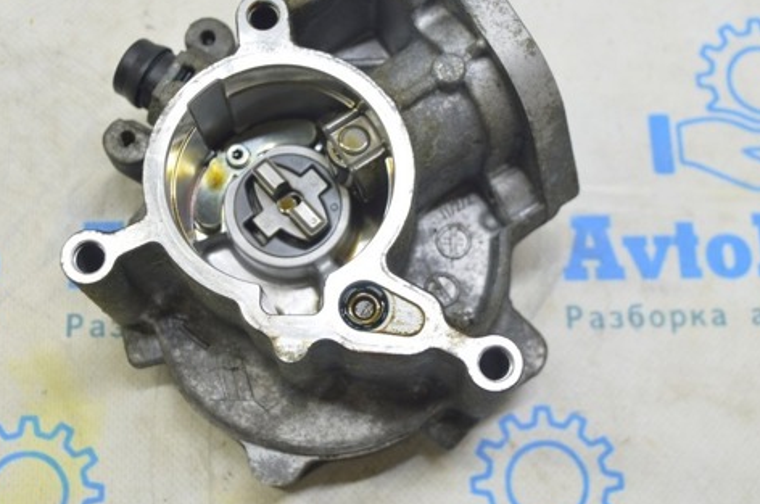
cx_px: 319
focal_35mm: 57
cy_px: 191
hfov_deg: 35.0
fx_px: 1201
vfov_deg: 23.6
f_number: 5.6
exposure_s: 1/20
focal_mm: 28
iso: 400
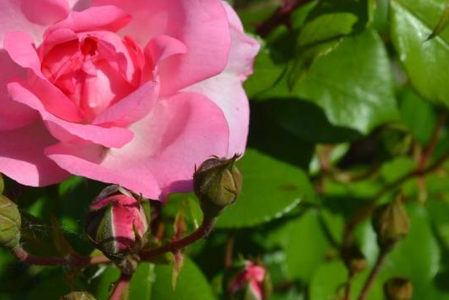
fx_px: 1622
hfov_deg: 15.7
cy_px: 89
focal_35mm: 130
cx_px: 157
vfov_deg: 10.5
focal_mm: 58
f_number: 9
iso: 100
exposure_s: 1/320
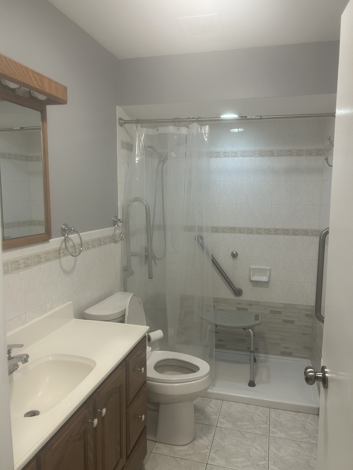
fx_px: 354
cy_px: 235
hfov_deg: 53.1
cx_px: 176
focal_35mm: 26
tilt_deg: -7.1
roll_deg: -0.2
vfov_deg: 67.3
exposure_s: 1/120
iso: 100
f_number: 1.5
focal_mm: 5.7
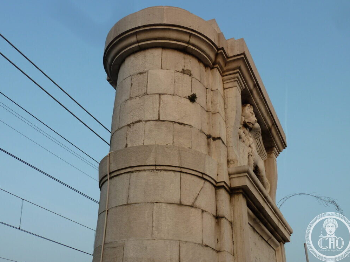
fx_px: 384
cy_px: 129
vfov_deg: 37.7
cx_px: 178
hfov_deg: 49.0
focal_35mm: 38
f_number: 4
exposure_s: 1/125
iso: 80
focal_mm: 6.1
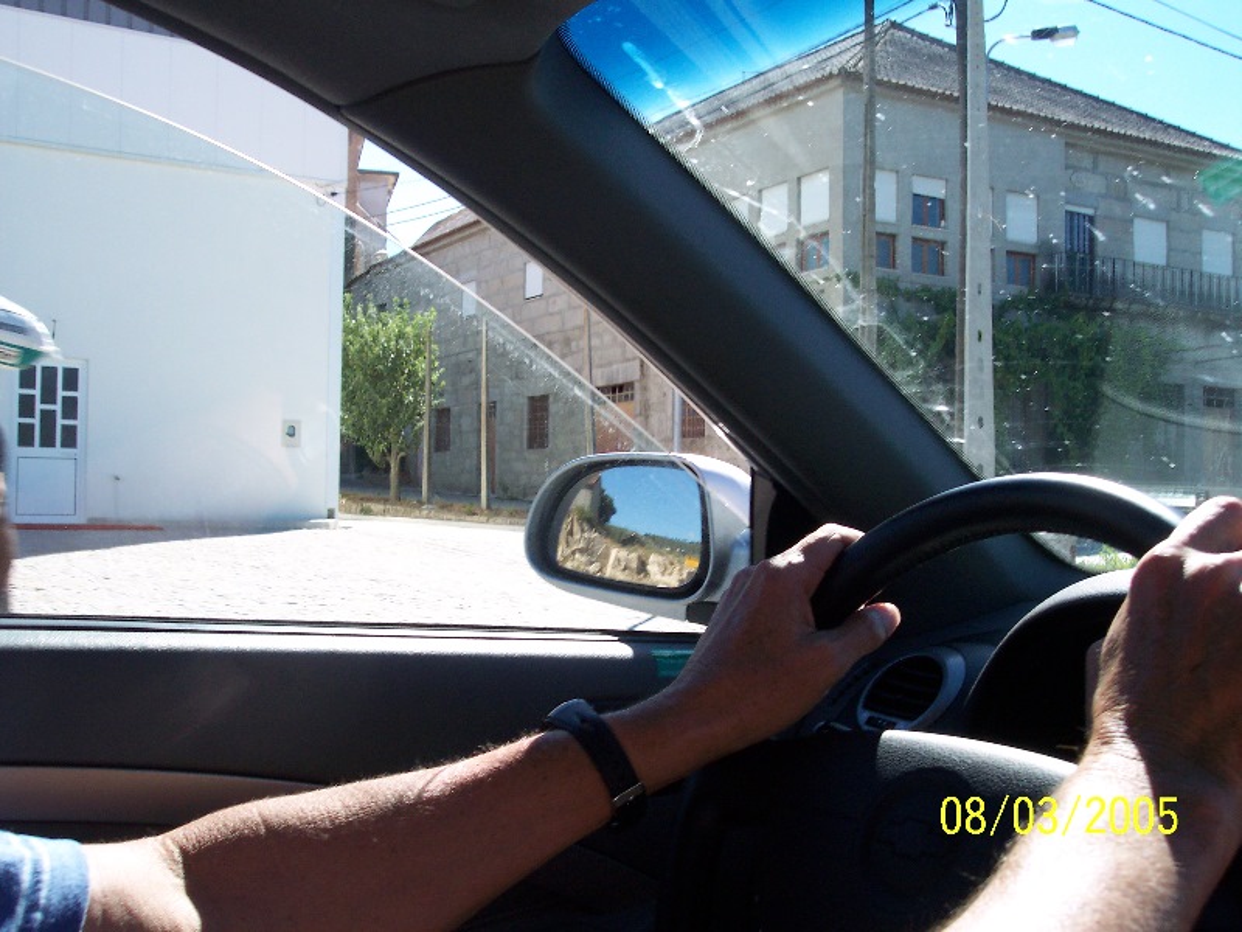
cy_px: 466
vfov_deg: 37.7
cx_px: 621
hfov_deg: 49.0
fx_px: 1363
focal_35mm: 38
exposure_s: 1/250
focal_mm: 8
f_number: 4.8
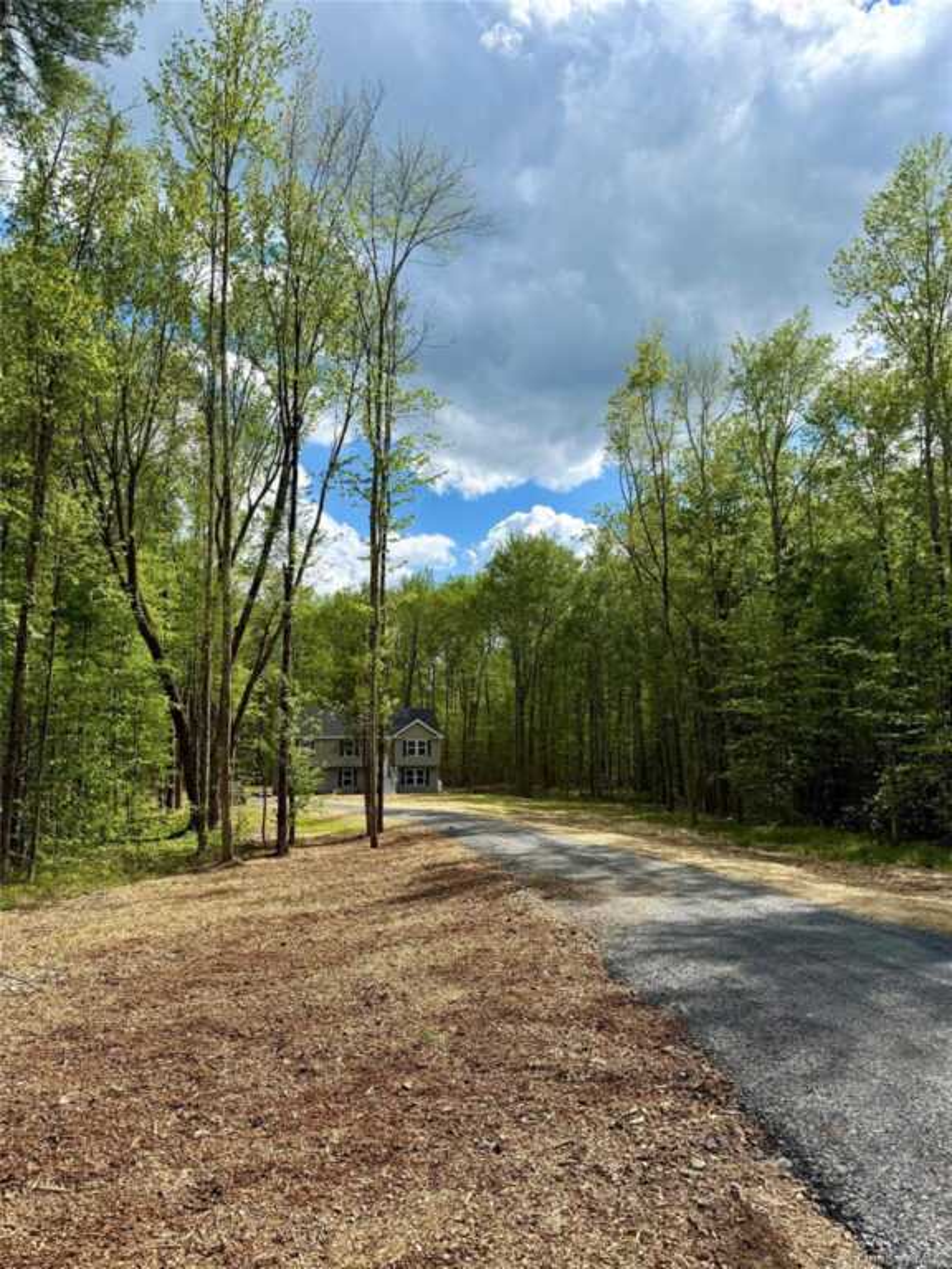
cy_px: 634
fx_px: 880
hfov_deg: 56.8
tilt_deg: +8.8
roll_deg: +0.1
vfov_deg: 71.6
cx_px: 476
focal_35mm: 24
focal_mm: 6.76
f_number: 1.78
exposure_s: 1/4975
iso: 80
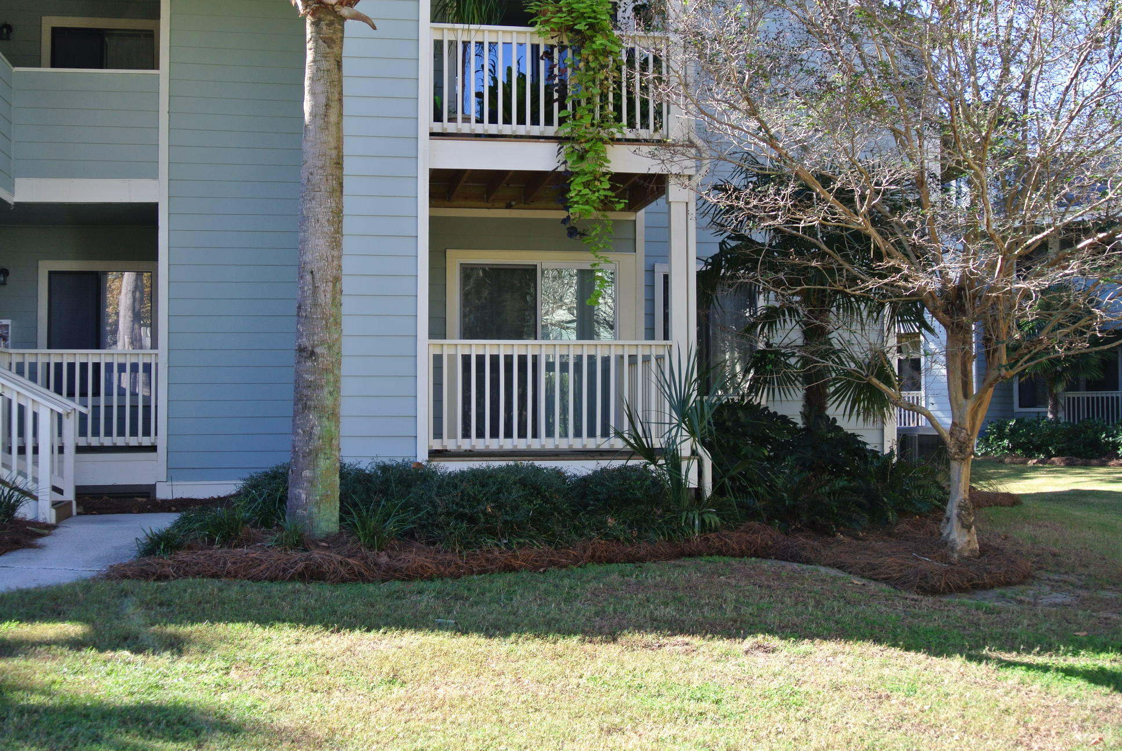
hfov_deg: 44.5
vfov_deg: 30.6
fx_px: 1373
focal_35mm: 44
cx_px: 561
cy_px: 376
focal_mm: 16.3
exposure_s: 1/160
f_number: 4.2
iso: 100
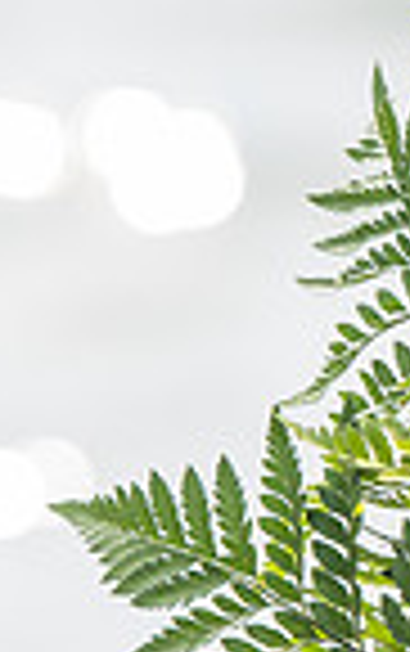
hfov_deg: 1.1
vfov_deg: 1.7
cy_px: 542
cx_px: 631
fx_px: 21818
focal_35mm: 1224
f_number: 4
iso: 200
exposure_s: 1/500
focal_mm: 200
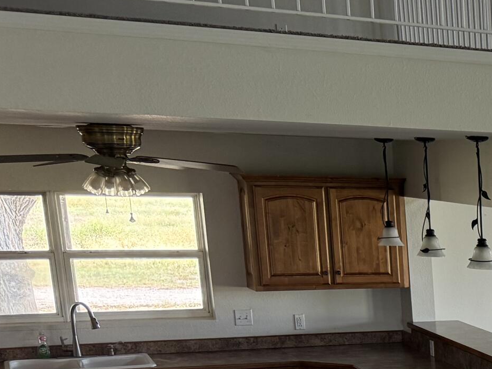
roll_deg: -1.7
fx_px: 1094
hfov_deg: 20.8
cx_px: 774
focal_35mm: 77
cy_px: 487
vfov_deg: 17.8
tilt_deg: -15.4
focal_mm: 6.76
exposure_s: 1/125
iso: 200
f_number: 1.78
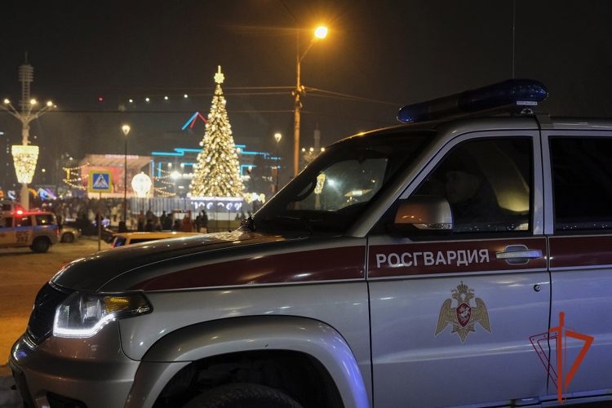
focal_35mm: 44
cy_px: 204
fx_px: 748
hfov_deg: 44.5
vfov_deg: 30.5
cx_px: 306
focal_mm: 29.2
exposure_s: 1/80
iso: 3200
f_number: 4
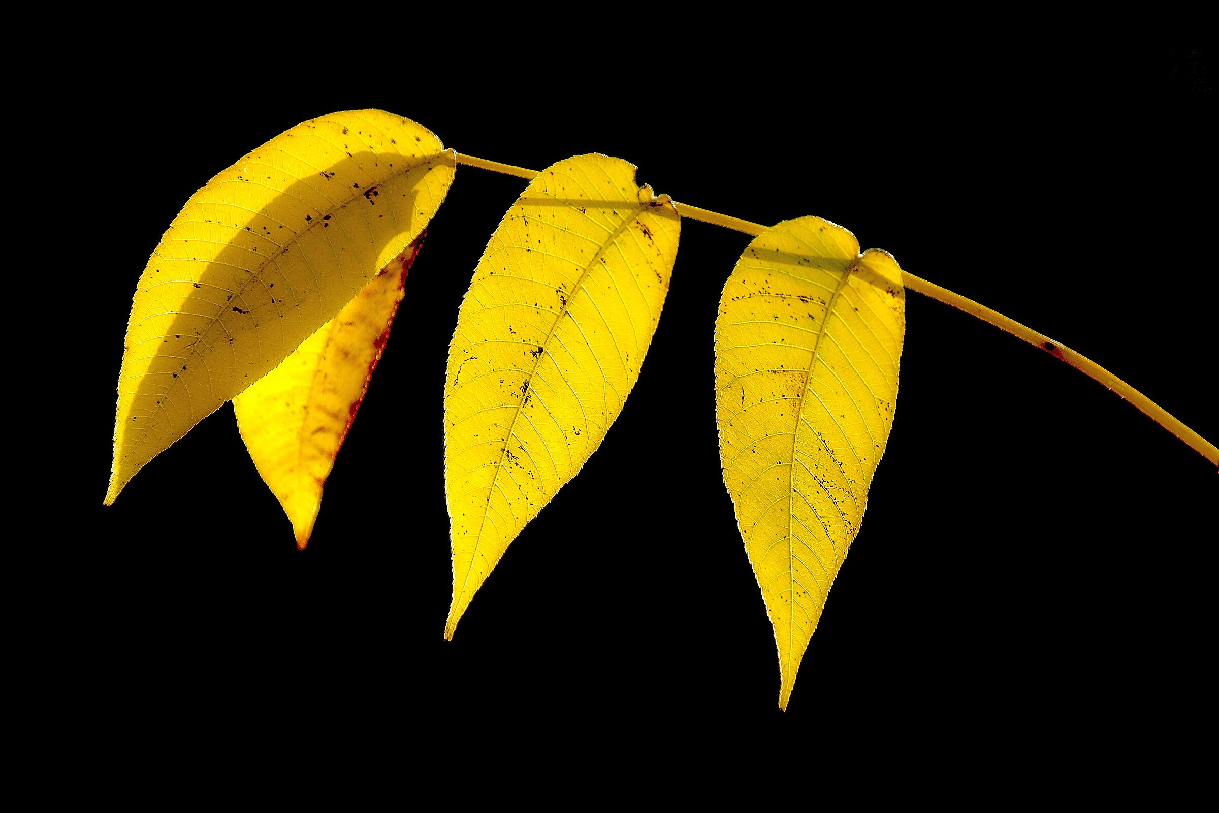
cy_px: 406
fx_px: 5587
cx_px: 610
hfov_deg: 12.5
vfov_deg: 8.3
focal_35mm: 165
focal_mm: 110
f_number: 8
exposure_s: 1/640
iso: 400
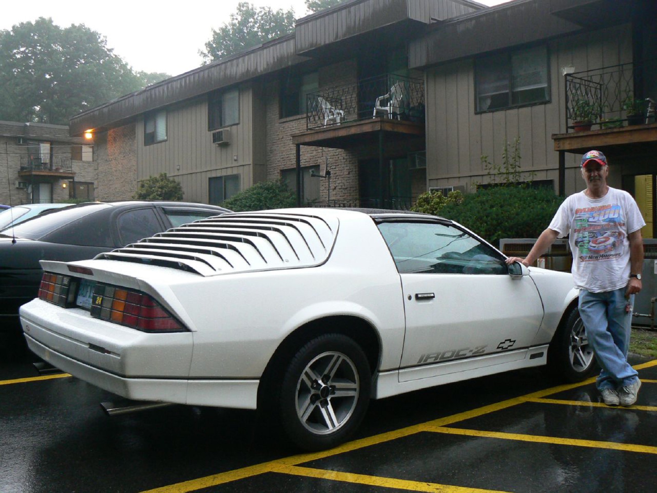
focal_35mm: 36
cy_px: 246
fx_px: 683
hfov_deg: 51.4
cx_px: 328
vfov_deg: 39.7
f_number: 2.8
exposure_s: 1/30
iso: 200
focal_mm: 6
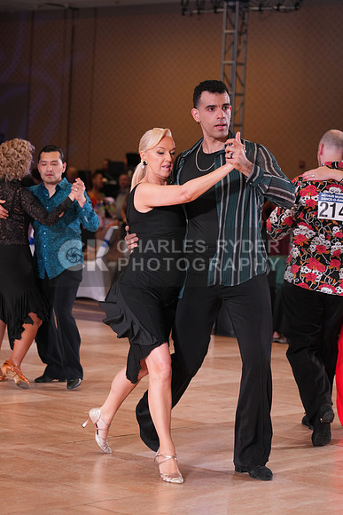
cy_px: 258
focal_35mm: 105
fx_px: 1500
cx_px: 172
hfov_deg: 13.0
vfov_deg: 19.5
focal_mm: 105
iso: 2000
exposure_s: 1/320
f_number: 4
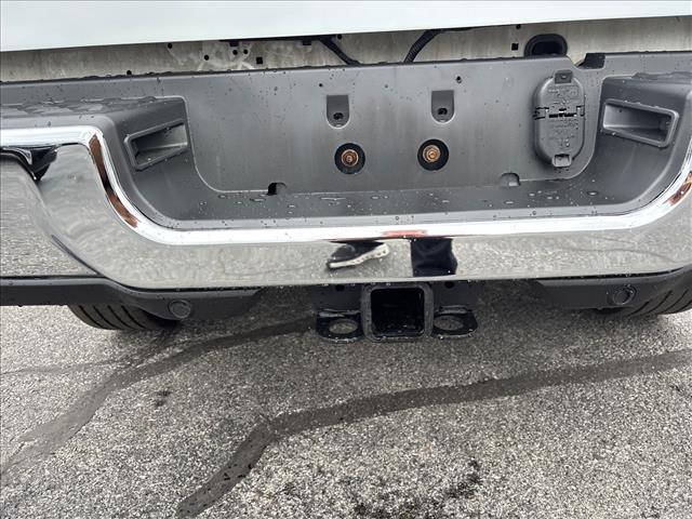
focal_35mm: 26
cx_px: 346
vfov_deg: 53.1
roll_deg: +1.1
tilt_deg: -18.6
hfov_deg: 67.3
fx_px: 520
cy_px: 260
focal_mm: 5.96
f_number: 1.6
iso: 50
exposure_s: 1/216
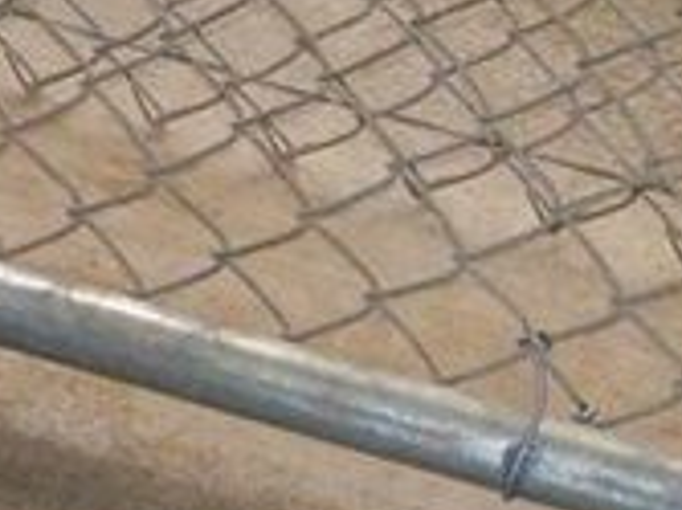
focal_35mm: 166
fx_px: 3268
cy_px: 47
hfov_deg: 11.4
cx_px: -363
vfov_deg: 8.9
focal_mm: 6
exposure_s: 1/64
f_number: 2.7
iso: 200
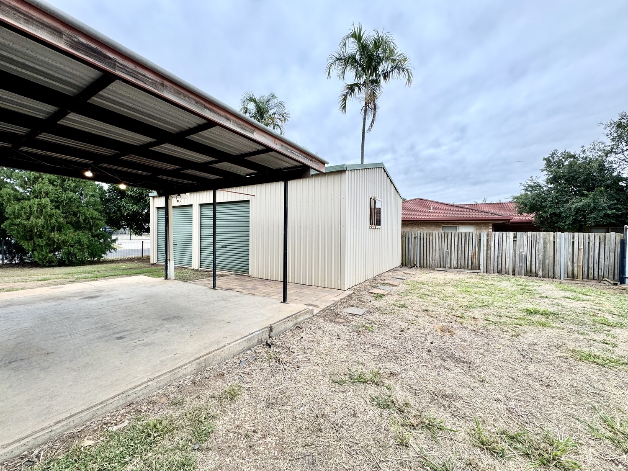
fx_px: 254
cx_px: 314
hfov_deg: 102.1
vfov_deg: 85.7
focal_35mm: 14
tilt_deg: -0.3
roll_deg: +0.0
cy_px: 236
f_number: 2.2
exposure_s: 1/322
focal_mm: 2.22
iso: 40
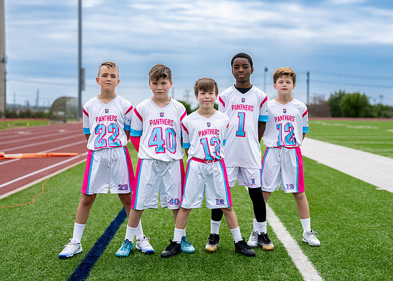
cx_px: 218
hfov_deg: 33.2
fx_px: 658
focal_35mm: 59
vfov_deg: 24.1
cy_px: 147
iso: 100
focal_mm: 50
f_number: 2
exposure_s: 1/4000
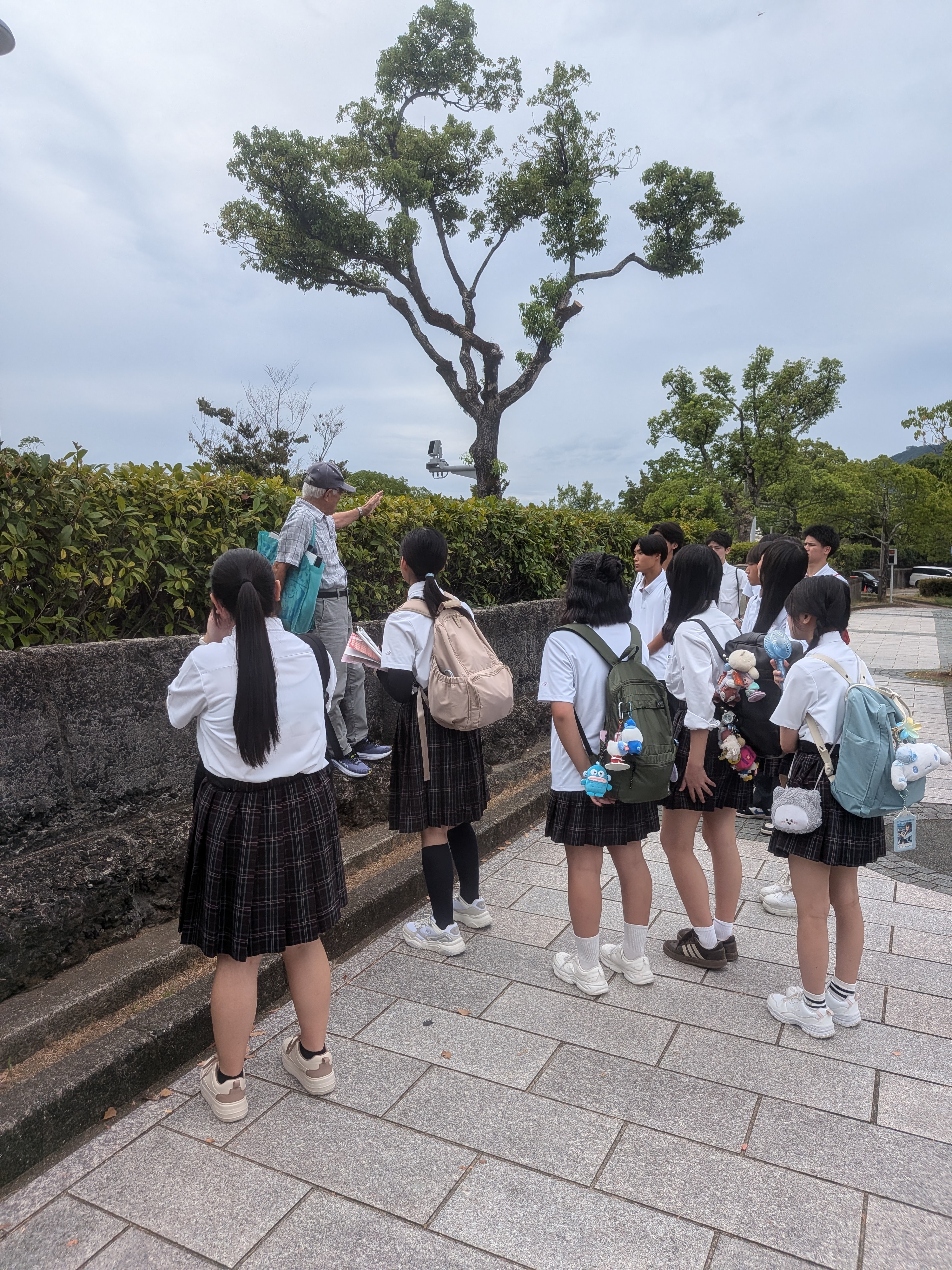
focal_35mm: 24
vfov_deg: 71.6
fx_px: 880
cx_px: 476
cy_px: 635
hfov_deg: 56.8
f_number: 1.7
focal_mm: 4.53
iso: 30
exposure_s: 1/1337
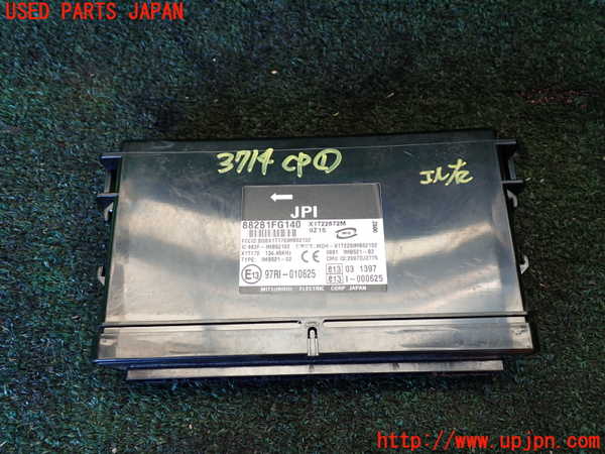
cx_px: 302
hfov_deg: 60.0
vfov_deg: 46.8
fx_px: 524
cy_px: 227
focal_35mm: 30
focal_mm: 5.4
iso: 200
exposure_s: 1/60
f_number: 2.3
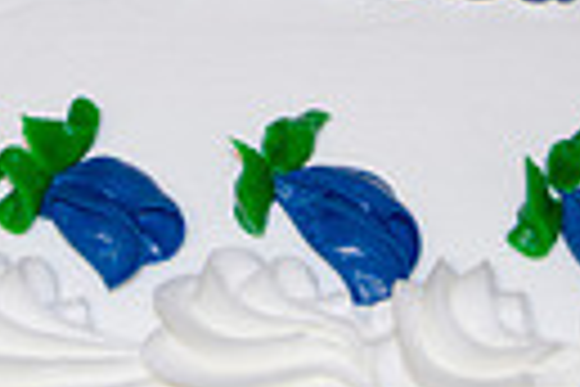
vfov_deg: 8.0
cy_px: -158
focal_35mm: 168
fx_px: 2706
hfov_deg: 12.2
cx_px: 220
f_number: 4
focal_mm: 25
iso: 400
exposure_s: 1/60
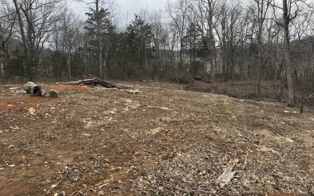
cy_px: 82
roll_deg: +1.3
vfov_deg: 47.4
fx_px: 222
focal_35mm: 26
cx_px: 154
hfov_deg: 70.4
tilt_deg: -7.1
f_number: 1.78
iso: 100
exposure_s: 1/3021
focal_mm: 6.76
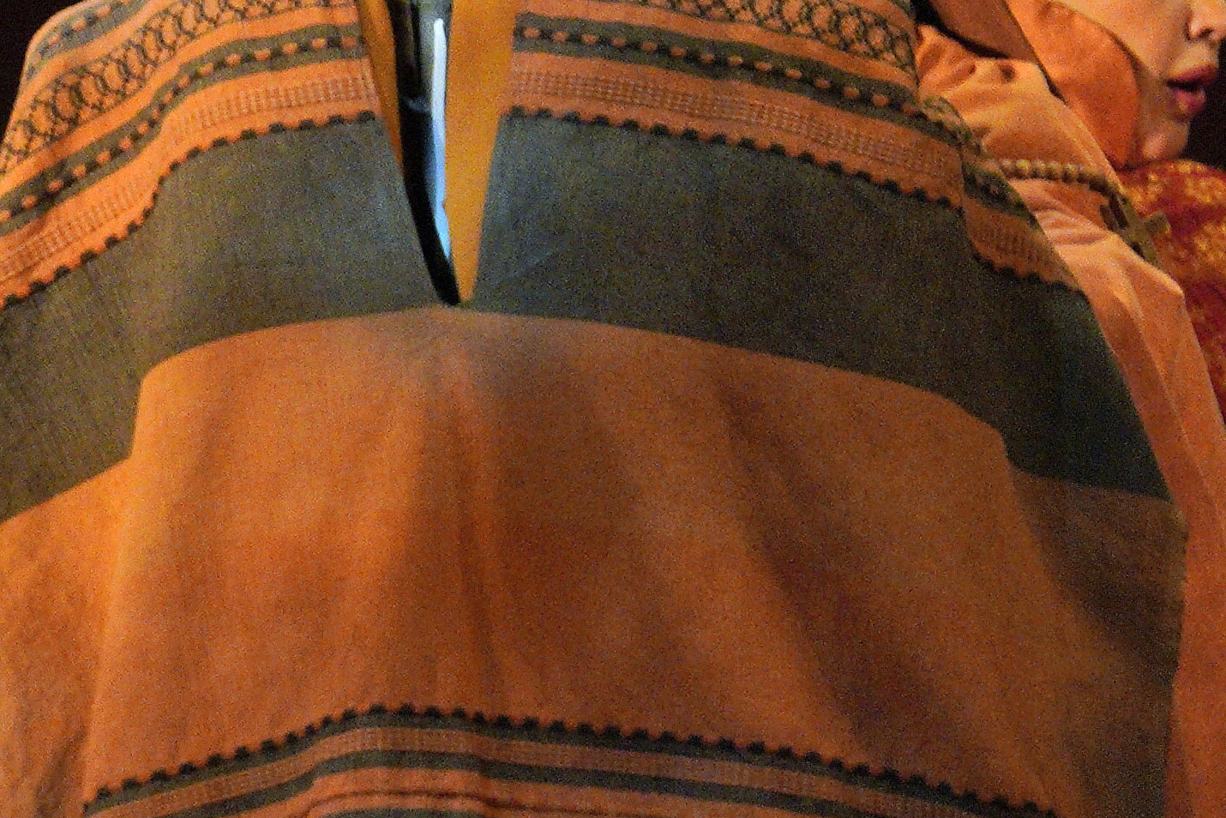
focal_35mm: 839
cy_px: 256
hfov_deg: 2.5
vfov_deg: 1.6
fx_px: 28577
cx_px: -530
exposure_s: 1/100
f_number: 7.1
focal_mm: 200
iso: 4000
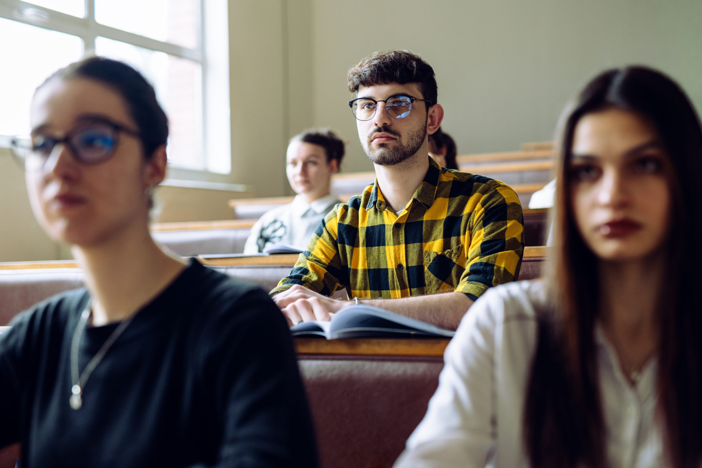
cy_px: 234
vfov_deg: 27.0
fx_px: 975
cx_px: 351
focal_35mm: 50
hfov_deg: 39.6
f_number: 2.2
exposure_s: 1/320
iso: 500
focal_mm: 50
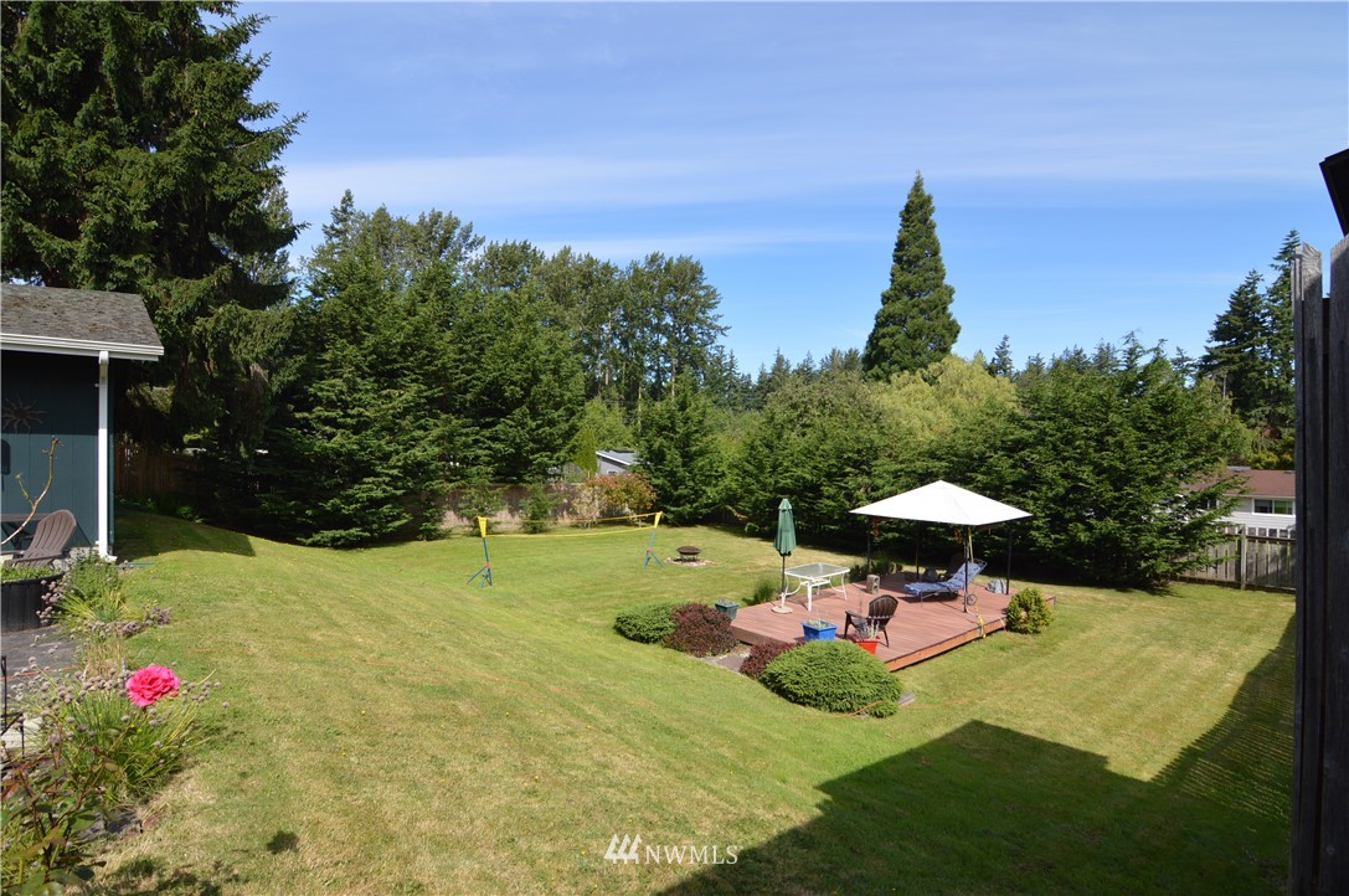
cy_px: 448
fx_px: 618
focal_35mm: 16
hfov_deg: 95.0
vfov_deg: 71.9
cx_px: 674
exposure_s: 1/200
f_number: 7.1
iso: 100
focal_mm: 11
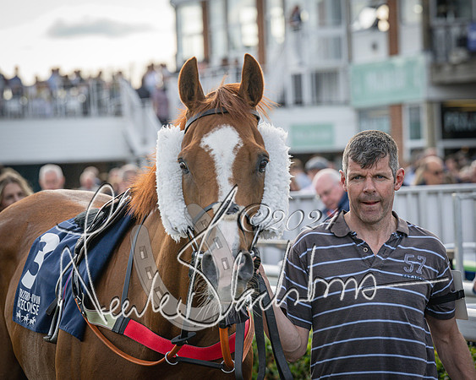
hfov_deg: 11.0
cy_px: 190
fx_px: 2475
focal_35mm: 176
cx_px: 271
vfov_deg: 8.8
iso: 400
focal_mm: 104
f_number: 4
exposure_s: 1/1600
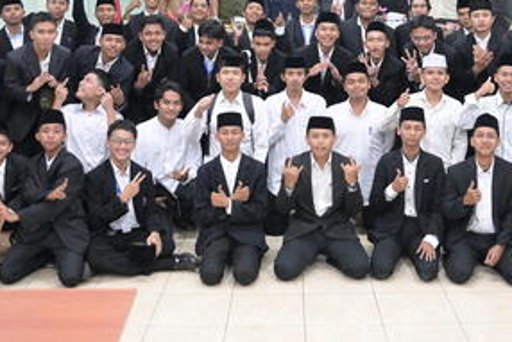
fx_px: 797
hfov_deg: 35.5
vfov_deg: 23.7
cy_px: 45
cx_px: 304
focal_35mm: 56
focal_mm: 29
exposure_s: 1/160
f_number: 2.8
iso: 4000
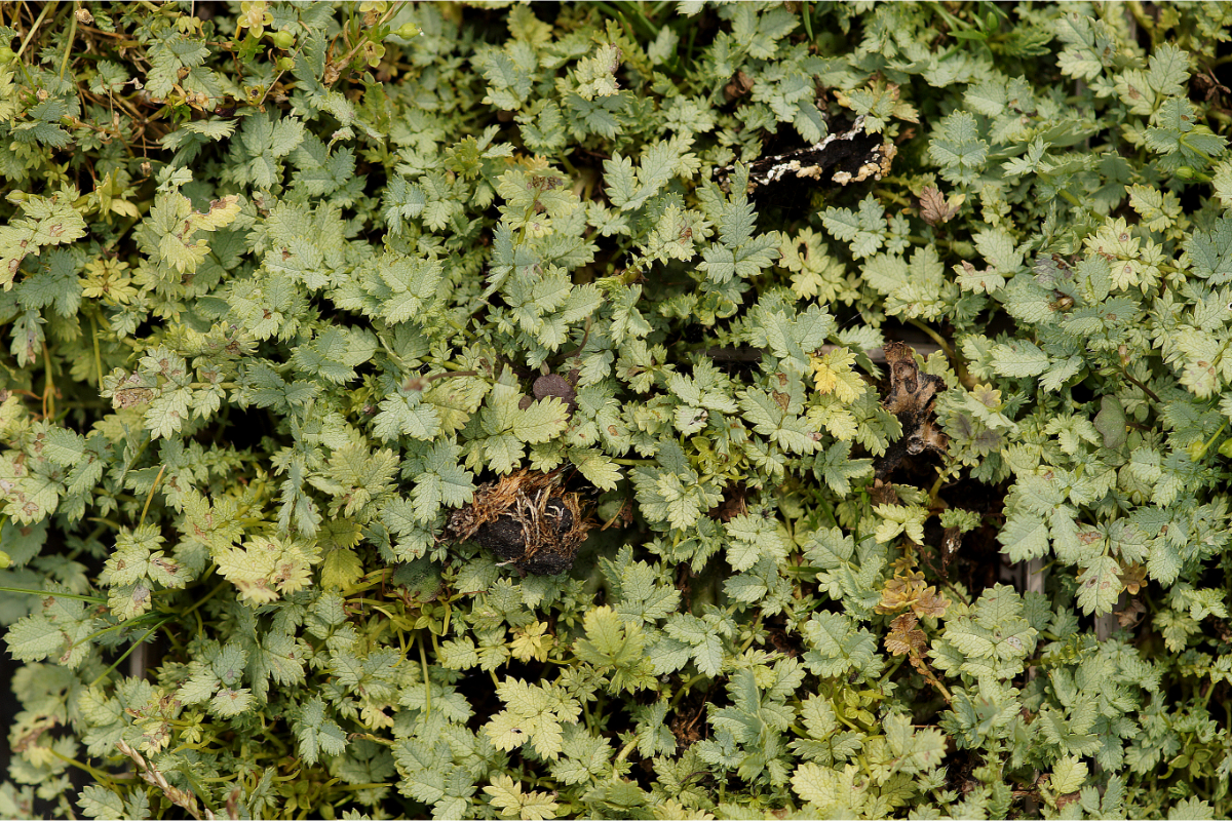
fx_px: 5133
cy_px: 410
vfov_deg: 9.1
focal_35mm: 150
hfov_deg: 13.7
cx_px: 616
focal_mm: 100
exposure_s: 1/160
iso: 125
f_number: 5.6
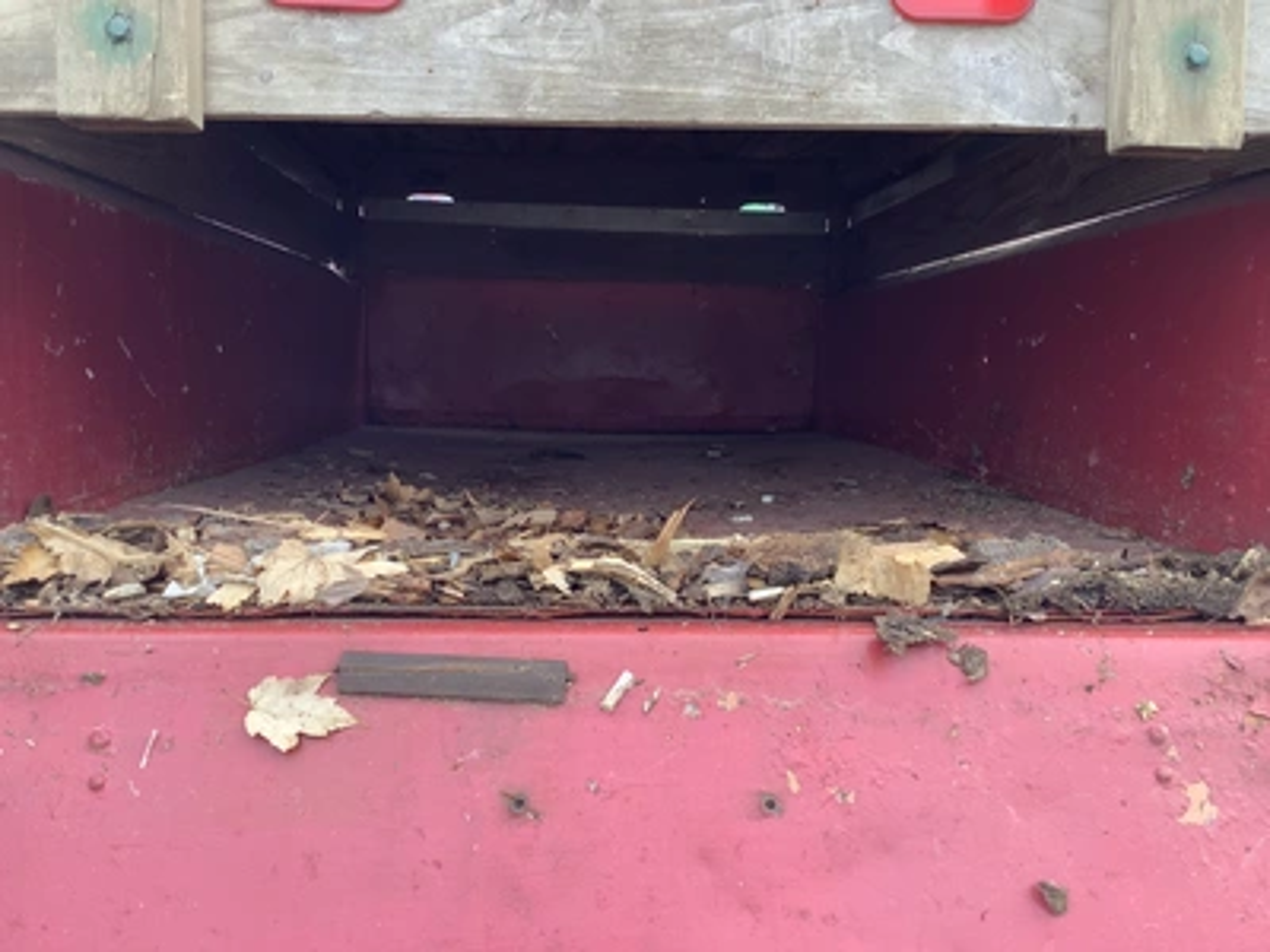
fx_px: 1137
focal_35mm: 31
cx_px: 635
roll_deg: -1.6
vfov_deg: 45.4
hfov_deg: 58.4
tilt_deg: -13.6
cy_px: 476
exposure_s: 1/120
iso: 64
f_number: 2.4
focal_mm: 3.3
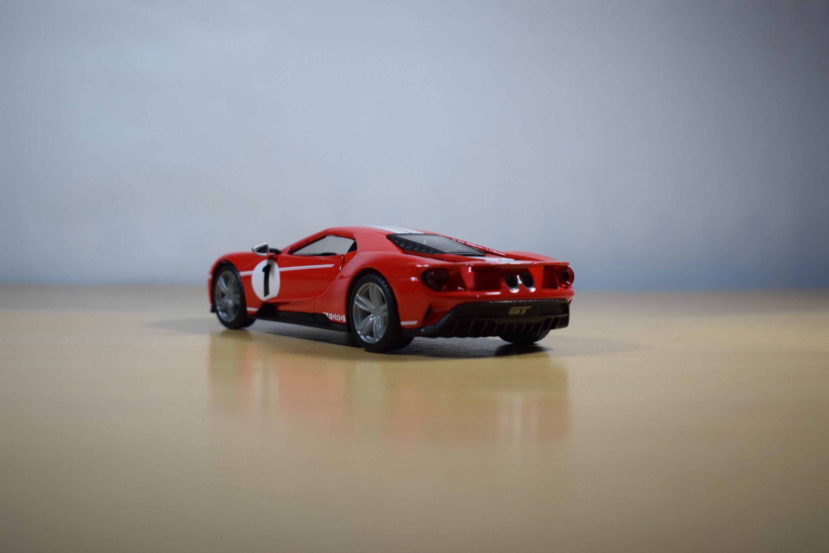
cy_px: 276
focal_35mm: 54
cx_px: 414
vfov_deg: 25.1
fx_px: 1243
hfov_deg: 36.9
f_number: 4.8
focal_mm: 36
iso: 1100
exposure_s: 1/500
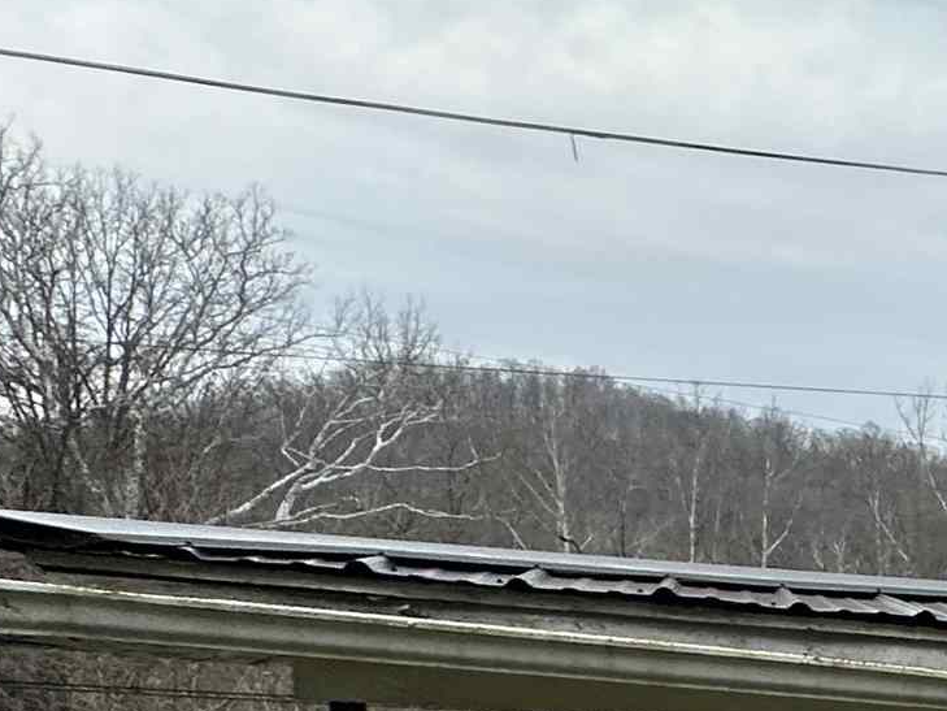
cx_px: 1956
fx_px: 1614
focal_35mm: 59
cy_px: 906
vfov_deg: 22.4
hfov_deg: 18.5
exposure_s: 1/520
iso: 40
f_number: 2.2
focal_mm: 2.22
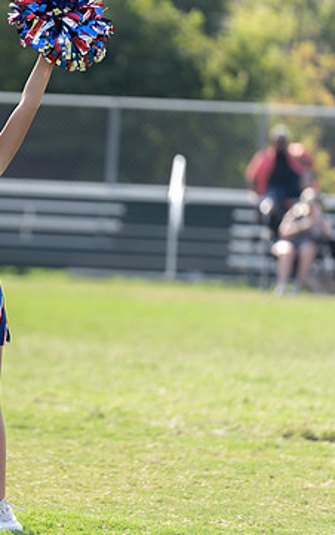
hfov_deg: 4.0
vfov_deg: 6.3
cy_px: 265
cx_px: -74
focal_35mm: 331
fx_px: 4829
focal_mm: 191
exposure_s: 1/1250
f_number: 2.8
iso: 100
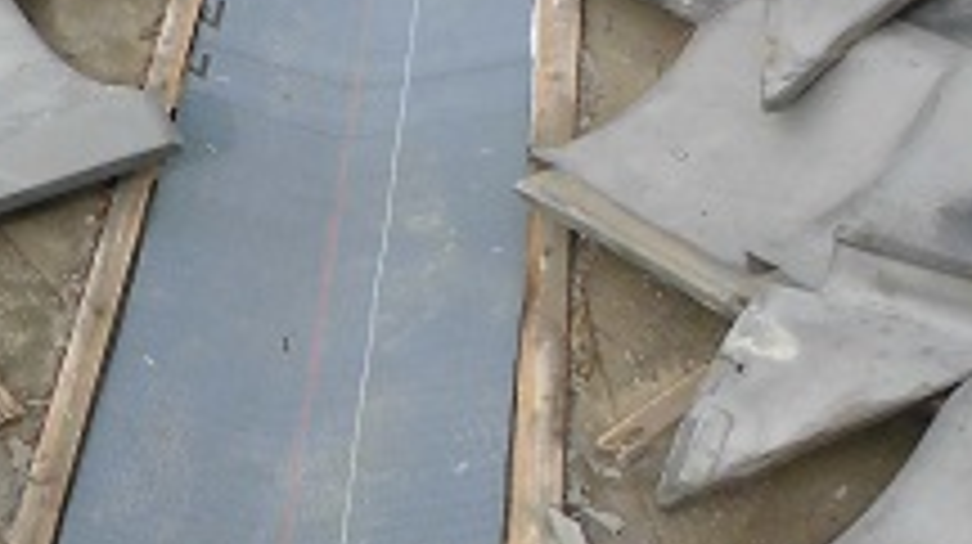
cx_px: 124
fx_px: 2111
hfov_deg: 25.2
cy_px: 477
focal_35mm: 82
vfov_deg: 14.6
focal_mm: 4.6
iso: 100
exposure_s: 1/400
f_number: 3.5
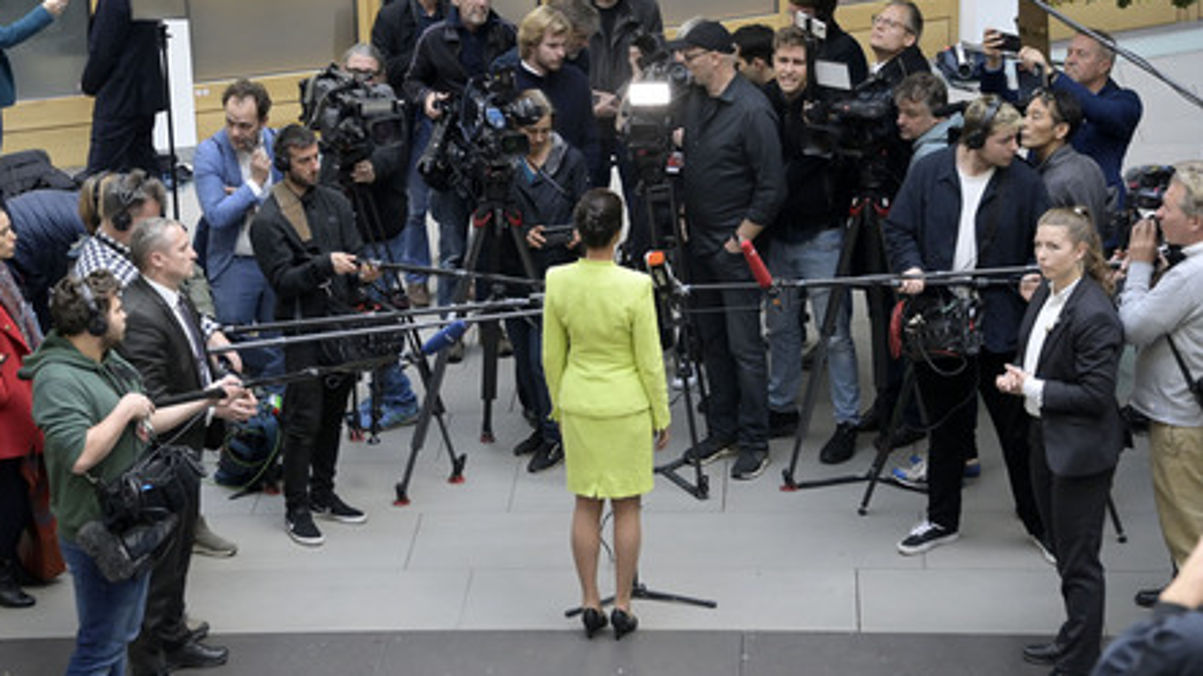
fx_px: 3572
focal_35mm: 112
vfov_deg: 10.8
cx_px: 593
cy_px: 312
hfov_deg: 19.1
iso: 5000
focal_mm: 105
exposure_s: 1/400
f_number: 5.3
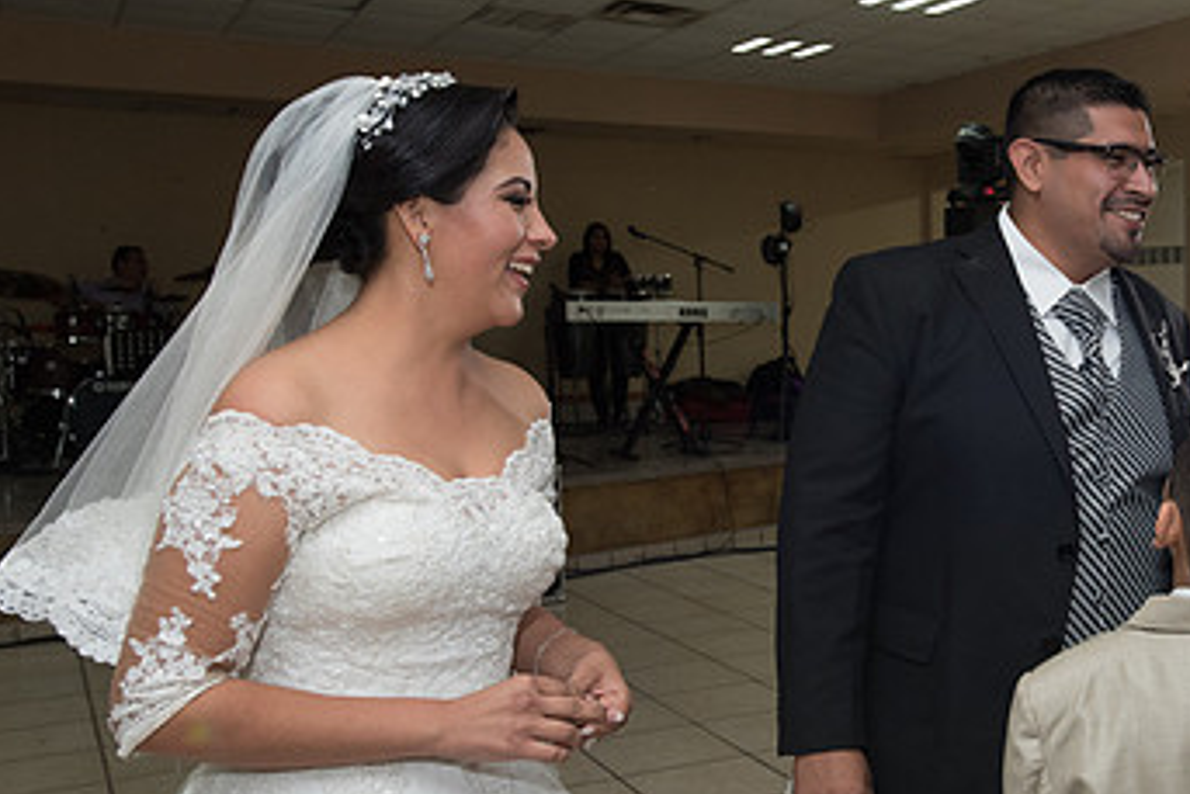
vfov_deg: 30.5
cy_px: 418
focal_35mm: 44
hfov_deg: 42.3
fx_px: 1455
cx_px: 968
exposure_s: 1/100
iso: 1600
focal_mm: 26
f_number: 4.5
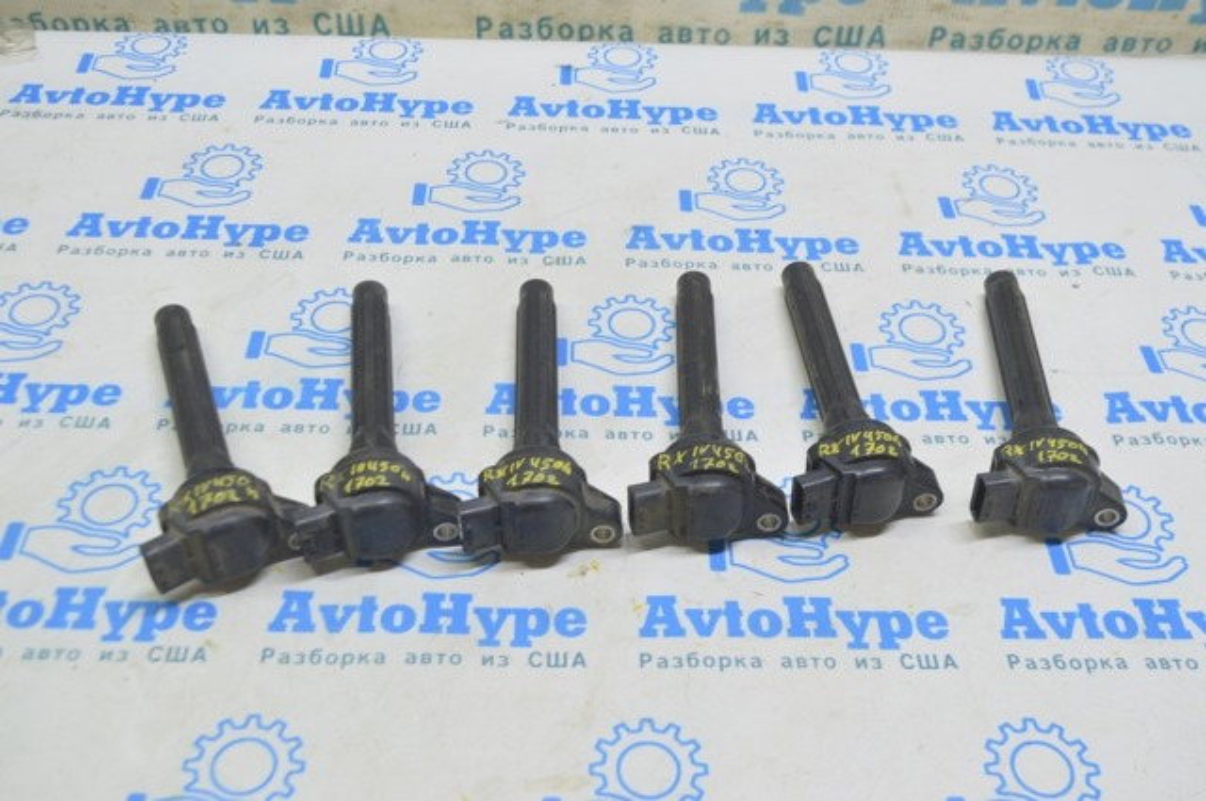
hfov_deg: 49.6
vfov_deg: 34.1
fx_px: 1305
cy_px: 400
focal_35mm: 39
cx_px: 603
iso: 400
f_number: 5.6
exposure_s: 1/20
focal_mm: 26
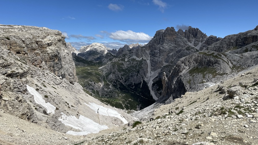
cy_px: 49
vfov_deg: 42.4
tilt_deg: -0.4
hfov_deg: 69.9
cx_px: 127
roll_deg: -1.1
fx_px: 185
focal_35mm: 27
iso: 80
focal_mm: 6.86
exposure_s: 1/8929
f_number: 1.78
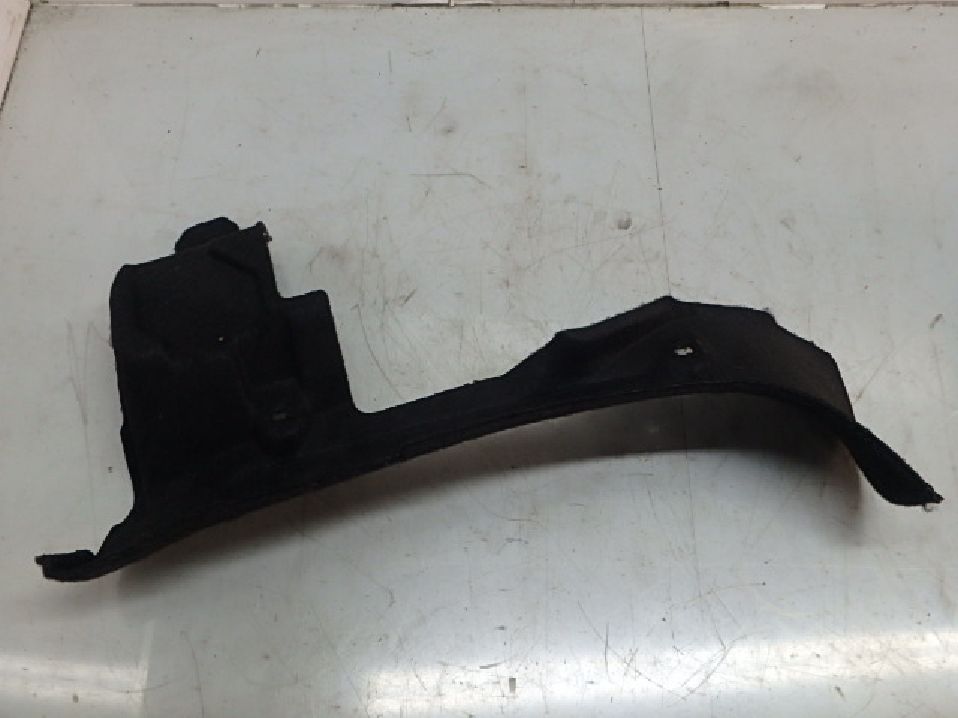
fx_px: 941
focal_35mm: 34
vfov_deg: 41.8
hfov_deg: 54.0
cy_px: 359
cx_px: 479
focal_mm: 6
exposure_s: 1/40
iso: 250
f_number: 4.9
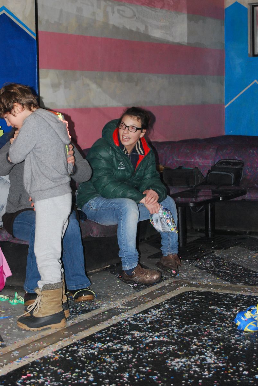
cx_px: 129
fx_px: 885
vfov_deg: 24.6
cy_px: 193
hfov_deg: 16.6
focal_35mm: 82
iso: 1000
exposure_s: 1/60
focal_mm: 55
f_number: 5.6
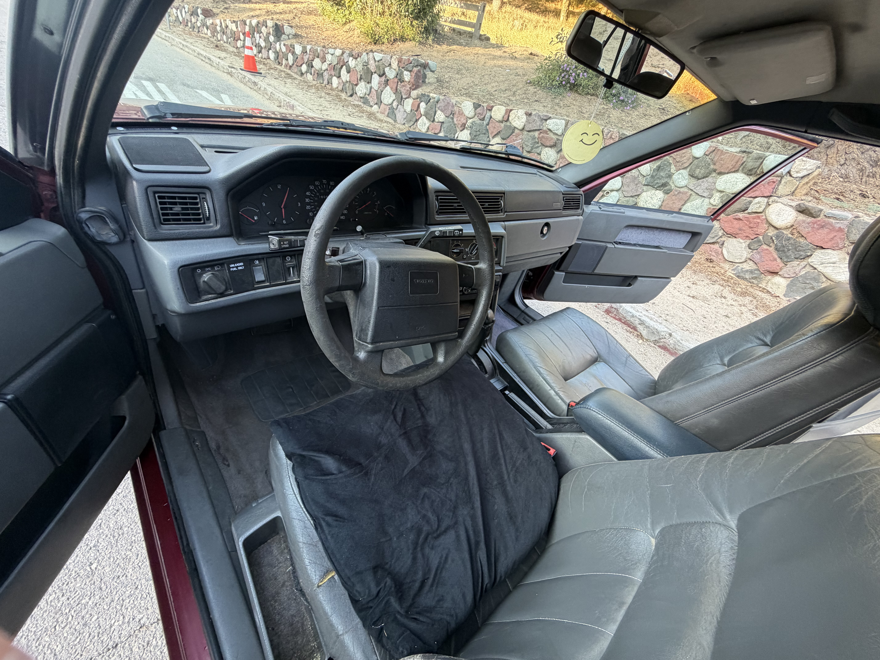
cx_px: 440
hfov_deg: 102.1
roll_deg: -11.5
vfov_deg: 85.7
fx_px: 356
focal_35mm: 14
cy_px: 330
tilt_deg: -31.6
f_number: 2.2
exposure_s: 1/121
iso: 250
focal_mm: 2.22
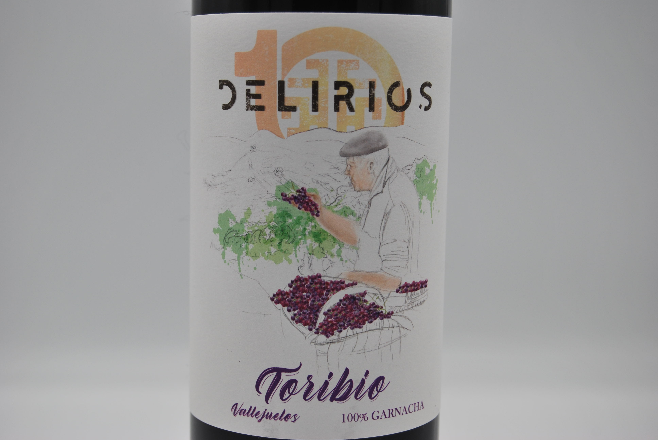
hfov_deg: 28.0
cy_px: 220
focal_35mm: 72
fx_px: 1318
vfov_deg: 19.0
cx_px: 329
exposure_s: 1/160
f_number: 7.1
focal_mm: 48
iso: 100
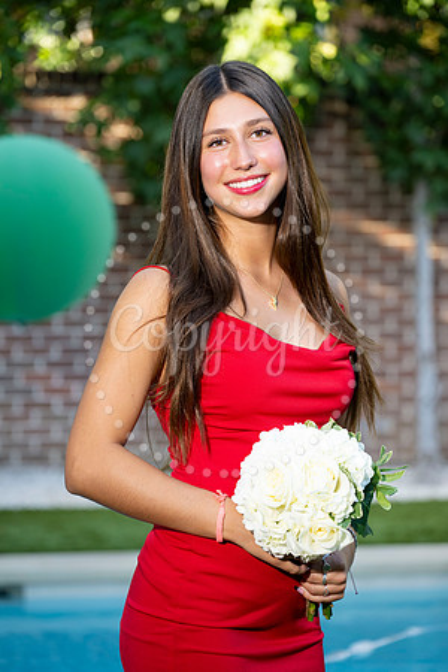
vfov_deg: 17.1
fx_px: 2240
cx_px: 224
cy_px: 336
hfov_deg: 11.4
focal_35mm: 120
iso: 400
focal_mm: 120
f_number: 4.5
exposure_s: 1/200
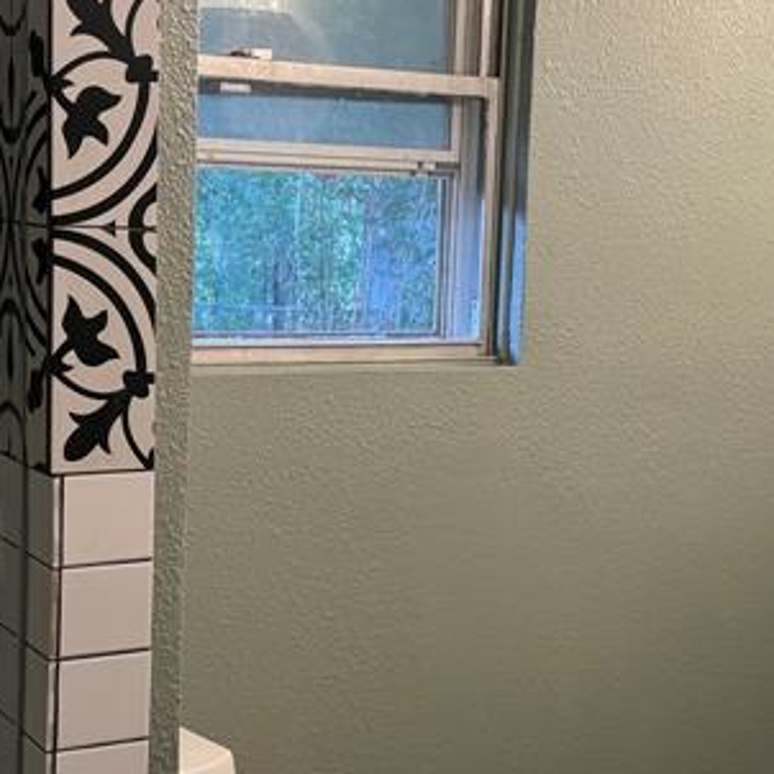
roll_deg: -2.6
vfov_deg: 24.0
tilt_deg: -7.1
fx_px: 1821
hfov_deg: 24.0
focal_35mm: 72
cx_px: 436
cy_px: 405
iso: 250
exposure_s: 1/60
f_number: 1.78
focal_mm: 6.76
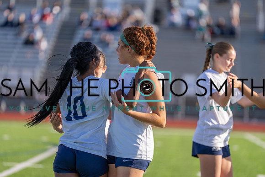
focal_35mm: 200
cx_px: 132
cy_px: 88
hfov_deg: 10.3
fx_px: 1472
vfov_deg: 6.9
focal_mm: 200
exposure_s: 1/1250
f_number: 2.8
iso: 100
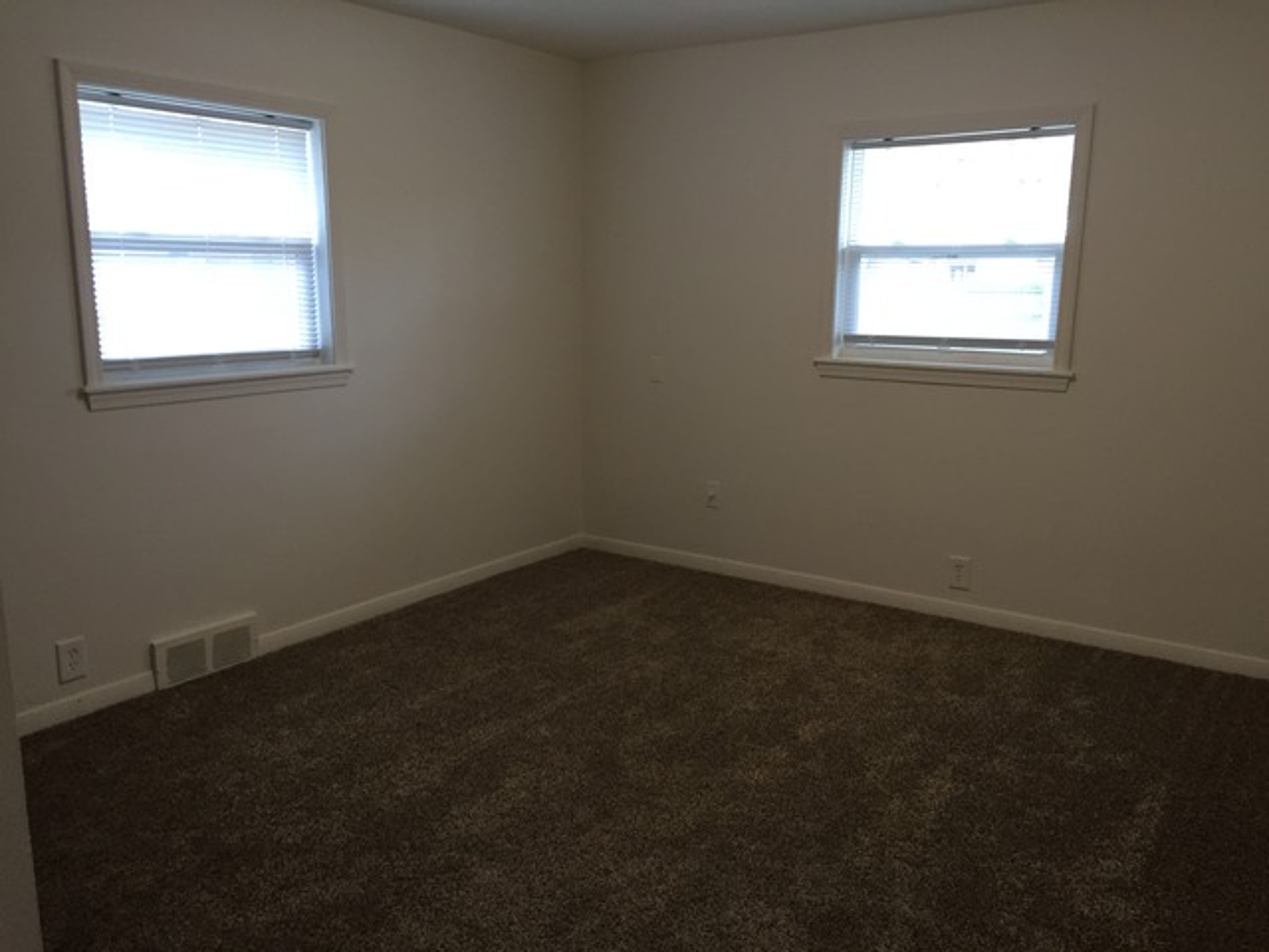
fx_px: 1063
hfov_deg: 61.7
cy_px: 476
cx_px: 634
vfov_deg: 48.2
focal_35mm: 29
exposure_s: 1/30
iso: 50
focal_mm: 4.15
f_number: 2.2
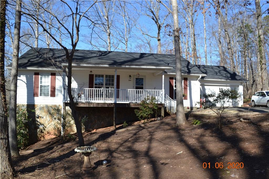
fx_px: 202
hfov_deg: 67.4
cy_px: 90
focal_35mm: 27
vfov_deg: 47.9
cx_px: 134
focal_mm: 18
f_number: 7.1
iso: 100
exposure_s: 1/200
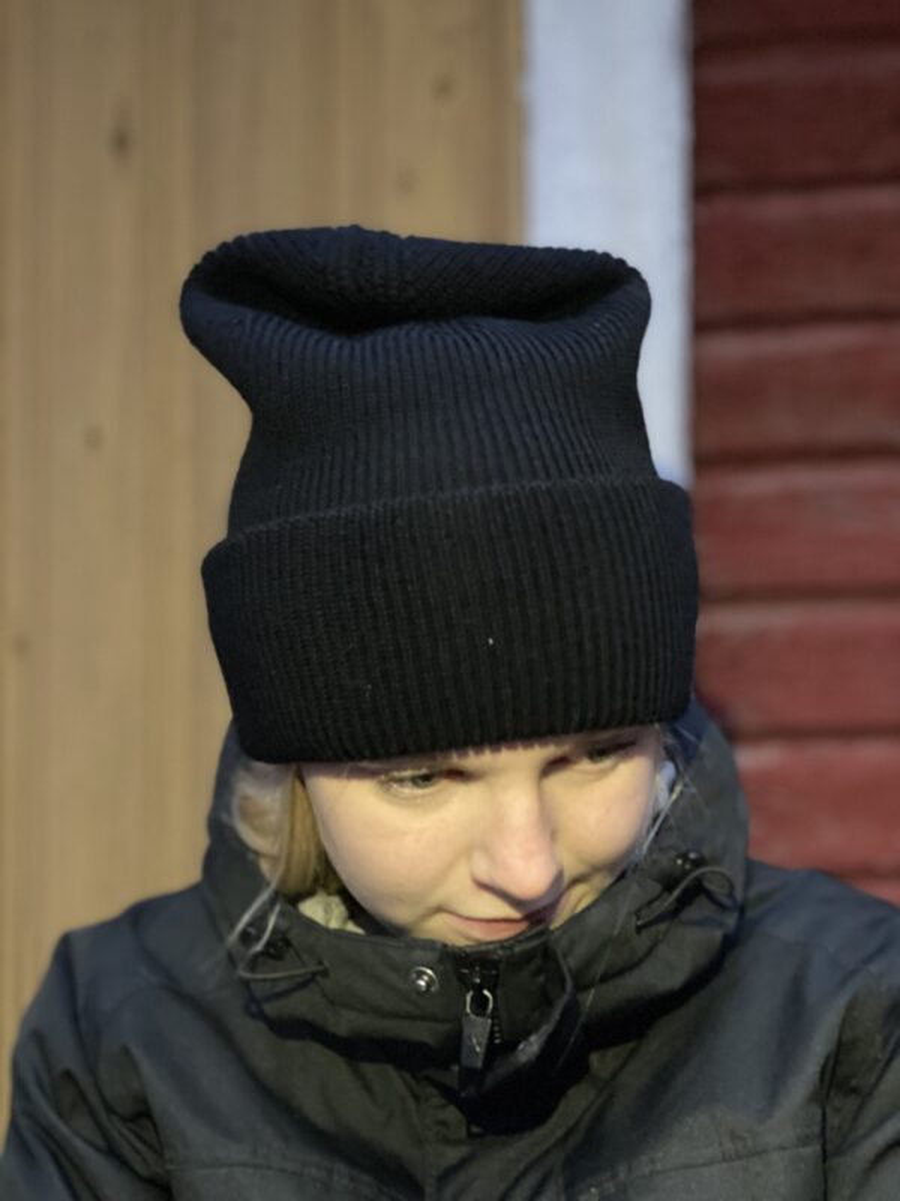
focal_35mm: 52
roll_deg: +0.0
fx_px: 1803
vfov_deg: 36.8
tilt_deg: +0.3
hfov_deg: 28.0
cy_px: 600
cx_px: 450
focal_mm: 6
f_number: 2
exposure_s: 1/15
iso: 640
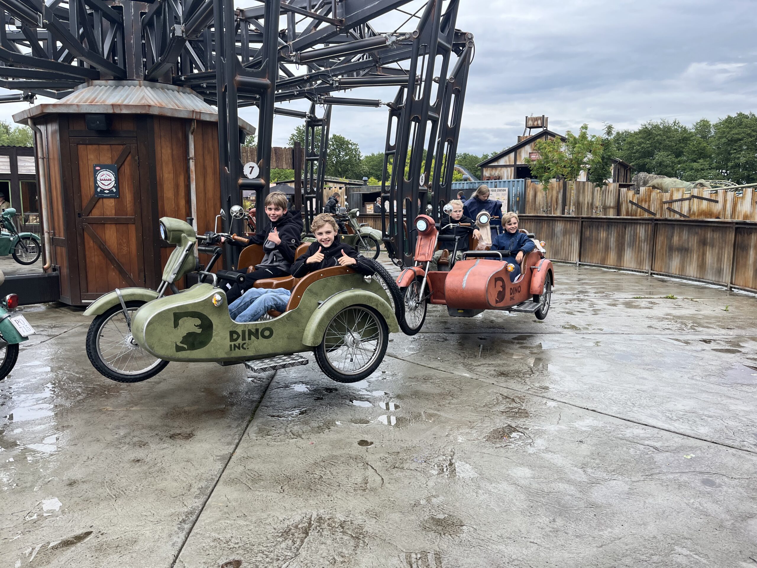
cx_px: 378
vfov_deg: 53.1
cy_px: 284
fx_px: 569
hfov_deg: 67.3
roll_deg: -0.5
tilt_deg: -7.5
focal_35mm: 26
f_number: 1.6
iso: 50
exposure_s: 1/1075
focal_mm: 5.1
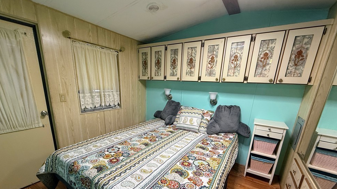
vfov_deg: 65.6
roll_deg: -1.9
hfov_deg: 99.4
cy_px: 123
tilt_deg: -14.4
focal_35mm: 16
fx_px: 143
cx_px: 168
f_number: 2.2
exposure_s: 1/60
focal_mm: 2.22
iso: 200
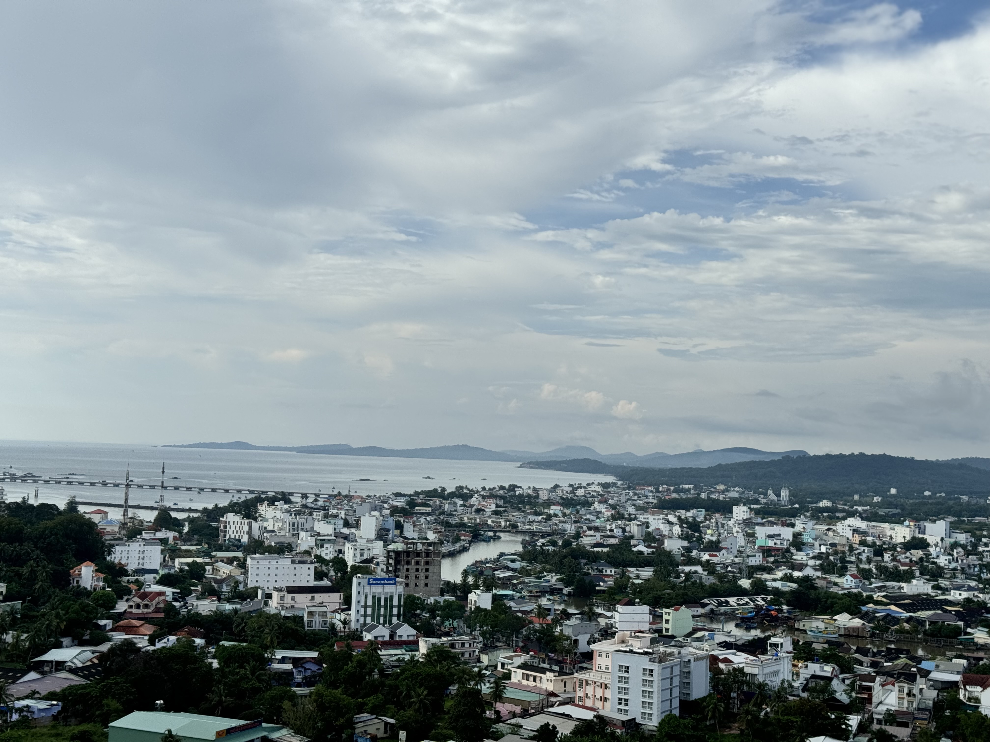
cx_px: 495
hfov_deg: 39.7
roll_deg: -1.1
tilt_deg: +2.3
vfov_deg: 30.3
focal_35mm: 48
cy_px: 371
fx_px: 1373
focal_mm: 6.76
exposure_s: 1/7092
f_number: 1.78
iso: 64
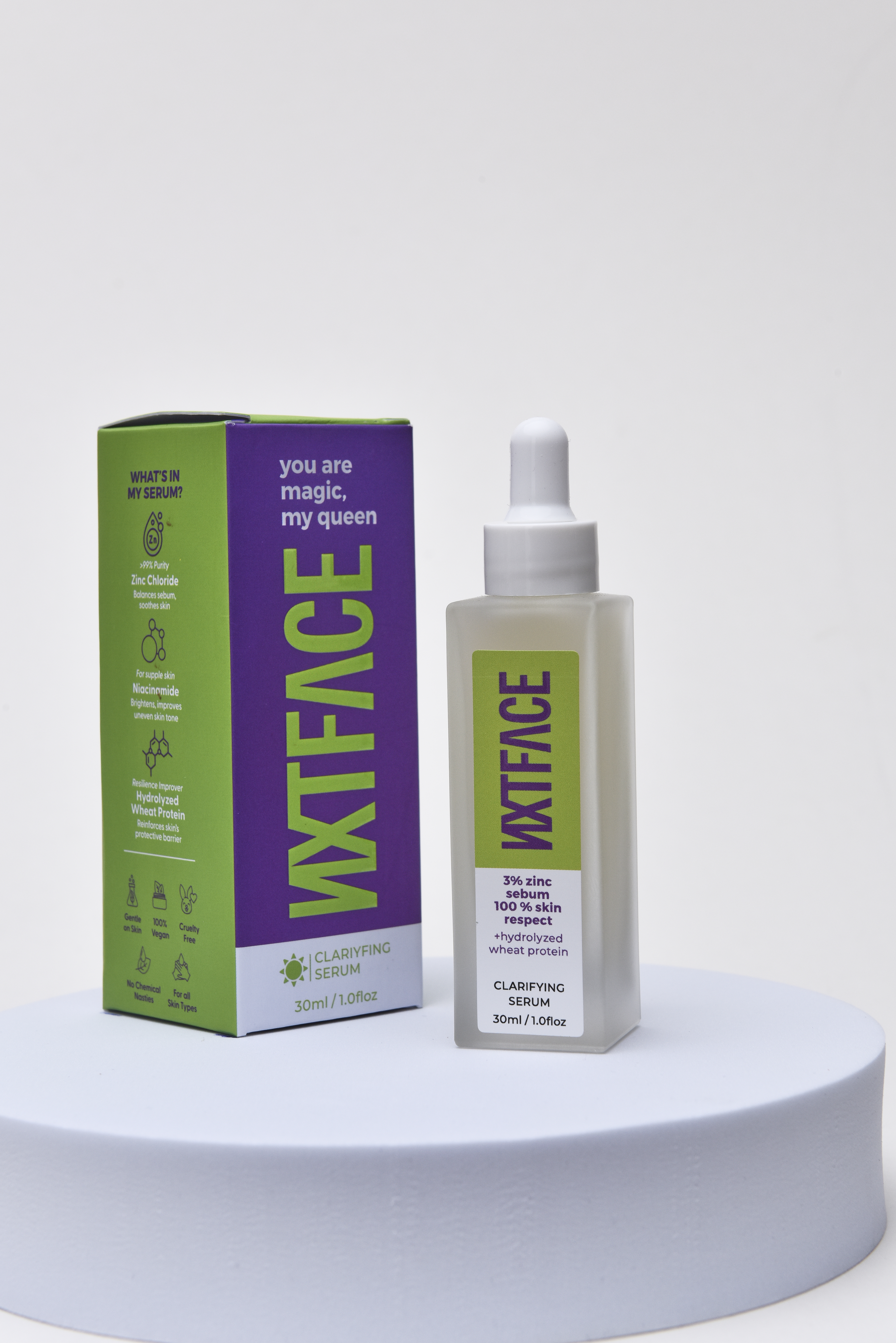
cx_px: 448
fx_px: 2611
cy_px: 672
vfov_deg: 28.8
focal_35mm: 70
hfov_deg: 19.5
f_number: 13
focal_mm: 70
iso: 400
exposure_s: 1/125
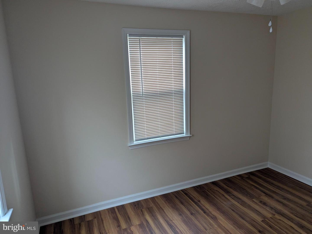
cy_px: 117
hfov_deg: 71.6
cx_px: 156
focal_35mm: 24
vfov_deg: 56.8
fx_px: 216
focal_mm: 6.81
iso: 103
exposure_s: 1/47
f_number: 1.85
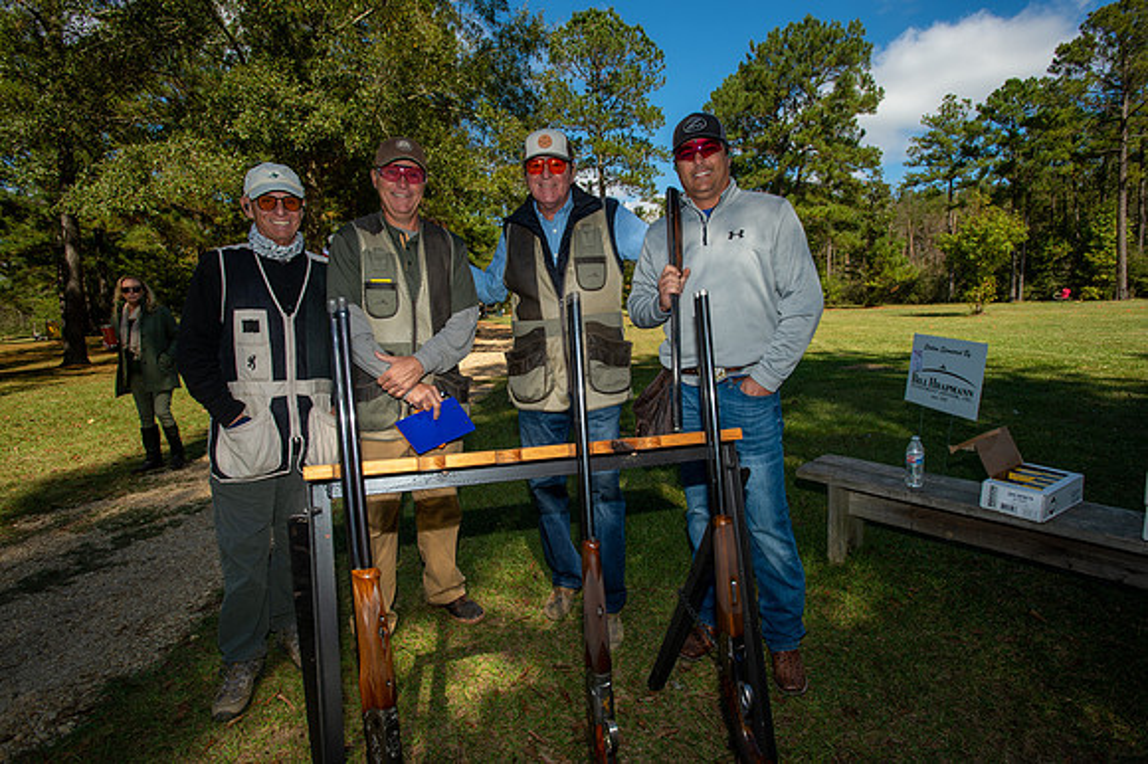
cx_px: 574
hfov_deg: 86.9
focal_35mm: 19
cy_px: 382
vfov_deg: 64.5
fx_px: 606
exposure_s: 1/250
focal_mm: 19
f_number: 5.6
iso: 80
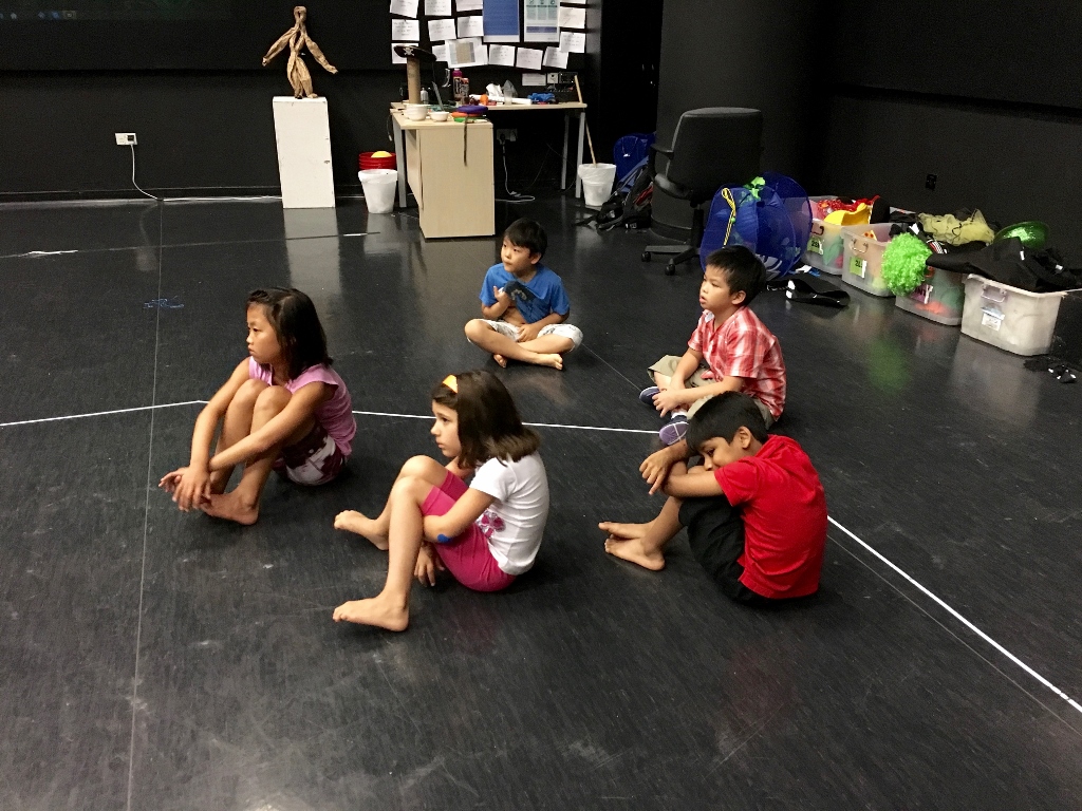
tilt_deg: -22.4
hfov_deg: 61.7
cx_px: 541
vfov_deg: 48.2
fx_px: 906
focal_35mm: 29
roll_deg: -1.1
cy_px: 406
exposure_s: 1/17
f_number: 2.2
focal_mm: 4.15
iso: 320
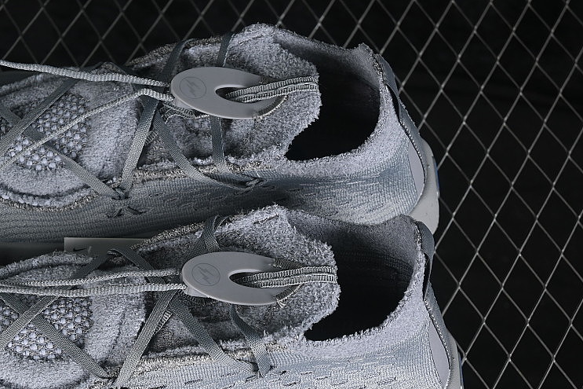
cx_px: 160
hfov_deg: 18.7
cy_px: 263
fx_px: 1765
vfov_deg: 12.5
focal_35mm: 109
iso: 160
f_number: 6.3
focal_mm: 50
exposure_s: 1/60
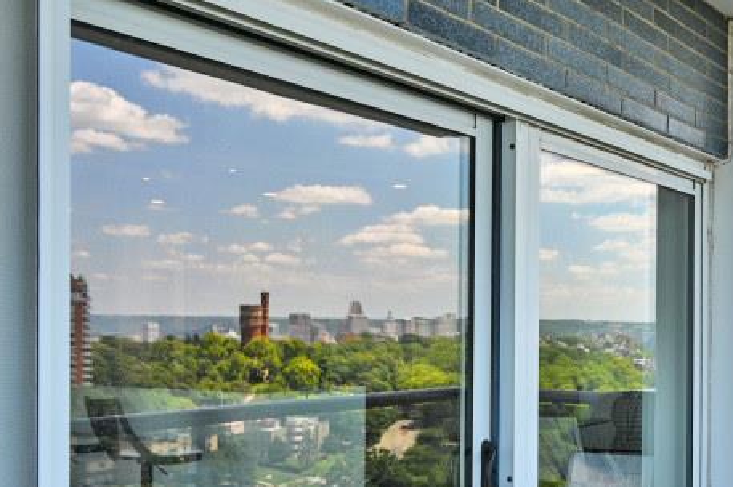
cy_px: 312
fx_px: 936
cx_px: 703
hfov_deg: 38.8
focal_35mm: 46
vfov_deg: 29.1
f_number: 6.3
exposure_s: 1/160
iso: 100
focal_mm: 14
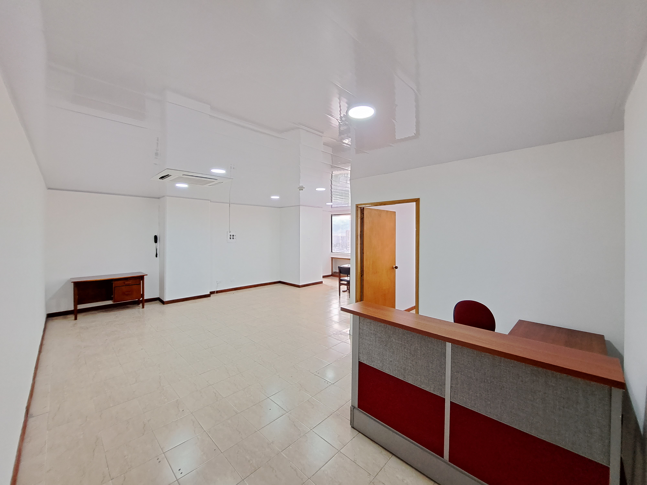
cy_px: 242
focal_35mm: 13
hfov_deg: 106.2
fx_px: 243
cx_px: 324
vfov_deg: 89.9
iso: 200
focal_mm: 1.74
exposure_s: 1/40
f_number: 2.2
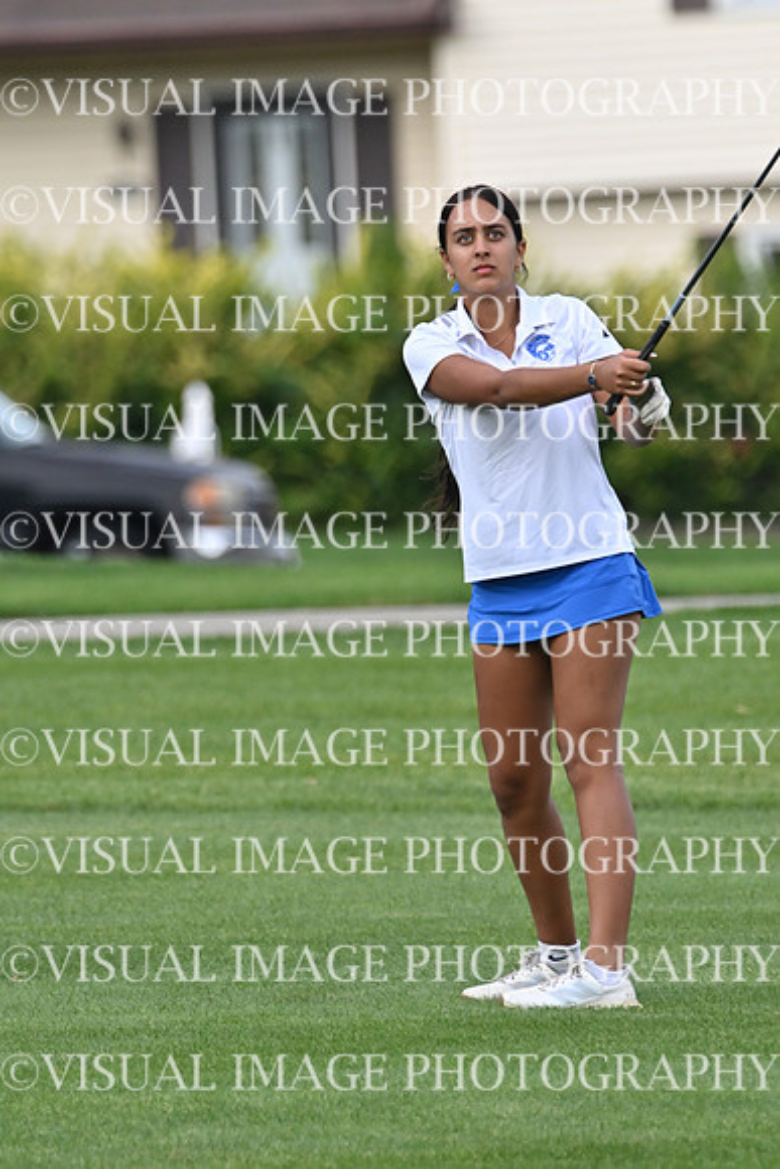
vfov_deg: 1.8
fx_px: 36538
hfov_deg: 1.2
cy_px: 584
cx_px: 390
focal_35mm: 1125
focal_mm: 750
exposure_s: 1/1000
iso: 1100
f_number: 9
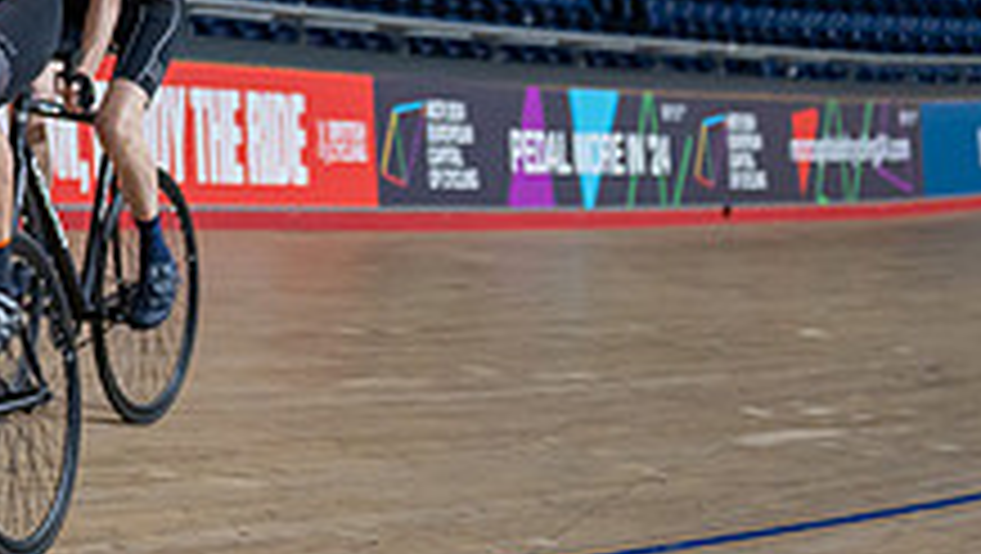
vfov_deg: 6.2
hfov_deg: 10.9
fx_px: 5076
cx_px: -117
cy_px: -214
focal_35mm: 195
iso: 3200
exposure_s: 1/800
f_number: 2.8
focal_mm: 70
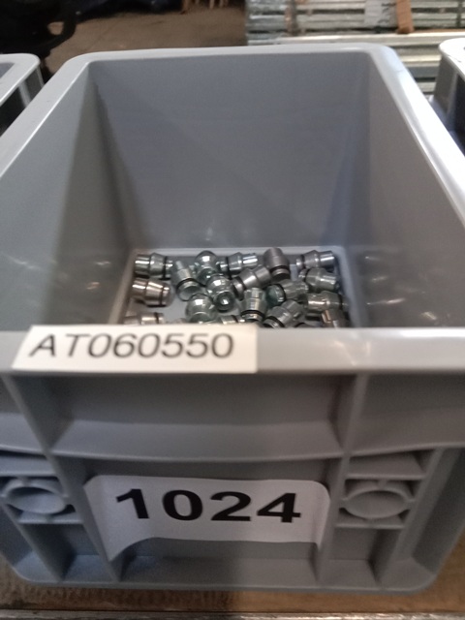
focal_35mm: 27
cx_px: 232
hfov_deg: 51.4
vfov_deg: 65.3
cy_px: 310
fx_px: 484
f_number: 2.2
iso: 1050
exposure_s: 1/16.7
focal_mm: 3.65
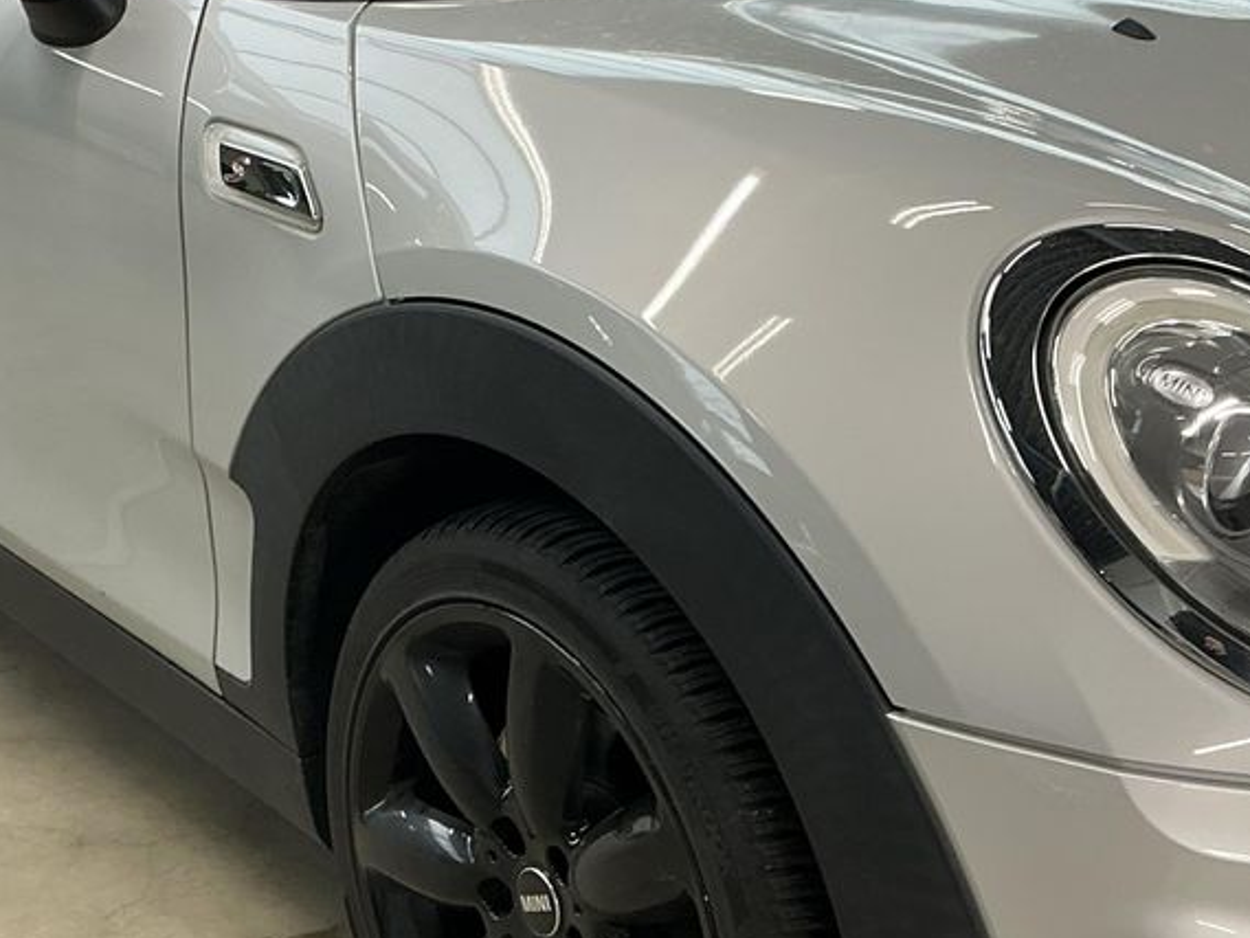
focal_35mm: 59
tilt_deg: -17.4
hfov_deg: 32.7
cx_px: 598
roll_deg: +1.0
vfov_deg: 24.8
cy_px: 428
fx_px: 2131
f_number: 1.8
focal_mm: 3
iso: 40
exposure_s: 1/50
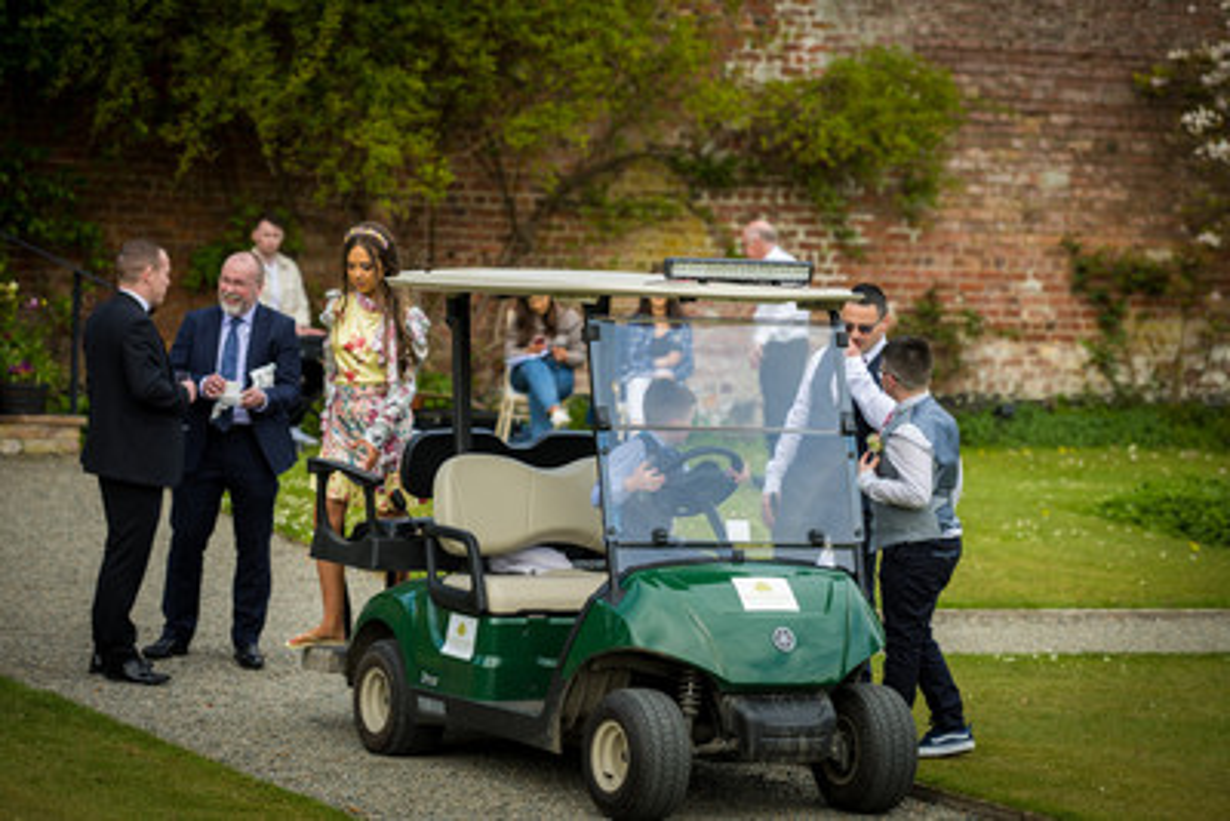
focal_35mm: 122
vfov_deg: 11.2
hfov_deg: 16.8
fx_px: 4170
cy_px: 410
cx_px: 615
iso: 80
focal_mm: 122
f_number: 2.8
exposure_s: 1/640
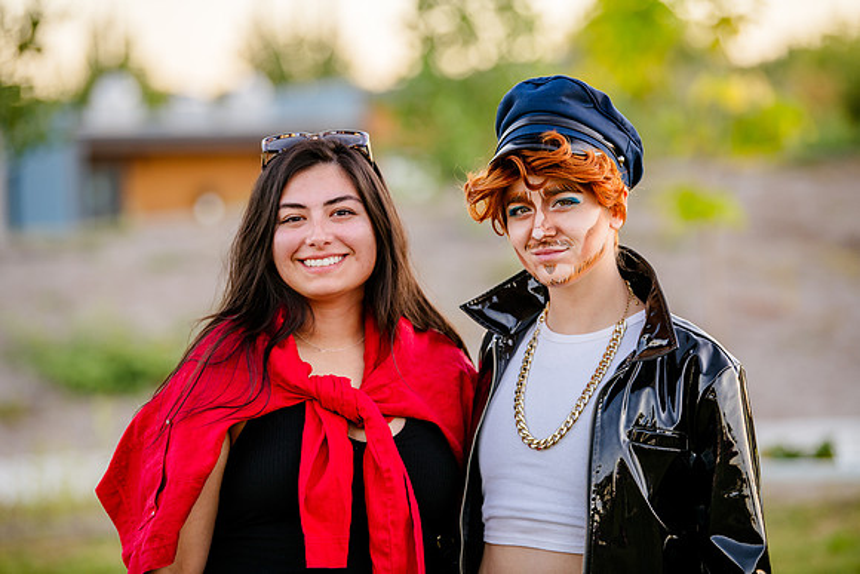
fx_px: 3226
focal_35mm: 135
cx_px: 430
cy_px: 287
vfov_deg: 10.2
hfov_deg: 15.2
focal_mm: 135
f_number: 2.8
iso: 200
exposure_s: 1/160
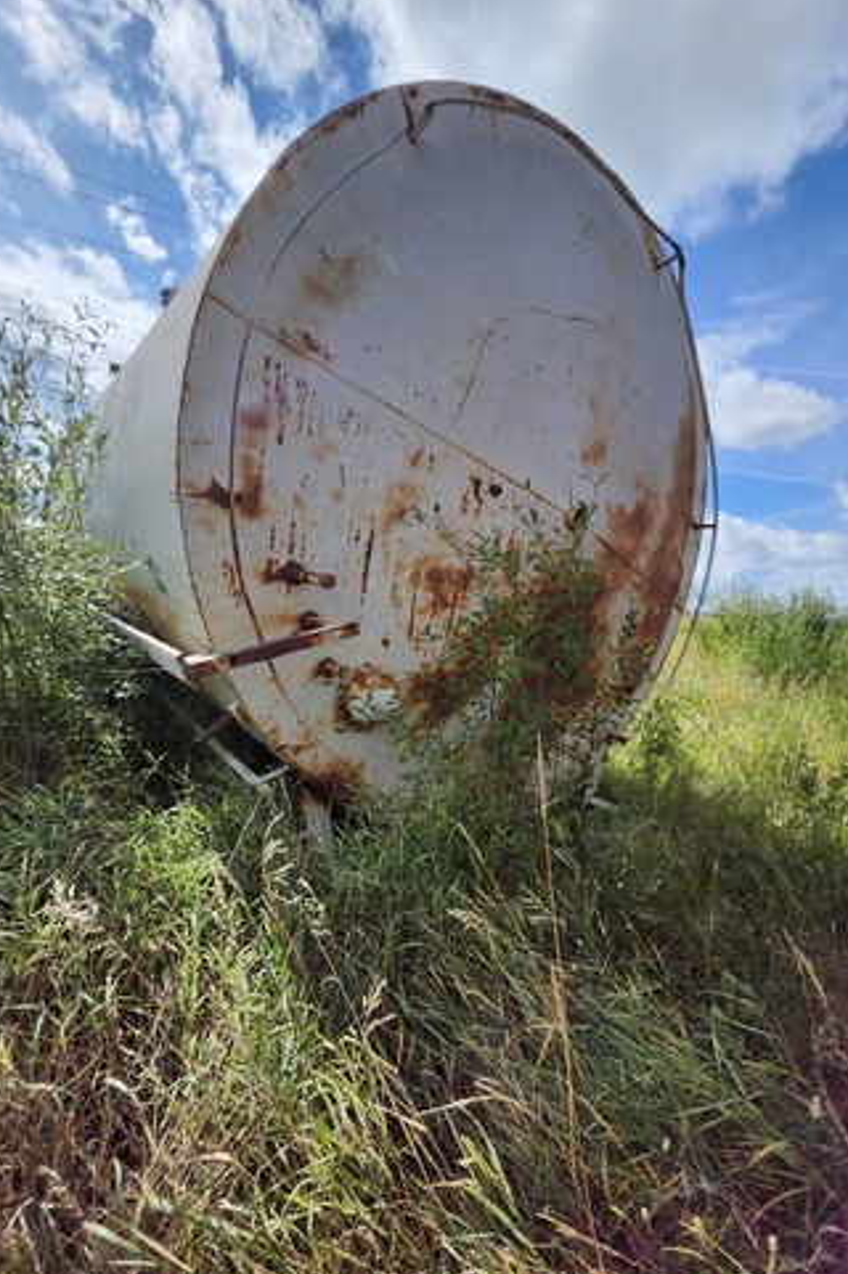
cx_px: 445
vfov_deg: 100.2
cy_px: 685
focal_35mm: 15
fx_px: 531
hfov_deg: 77.2
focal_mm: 1.74
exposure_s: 1/1517
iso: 40
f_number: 2.2
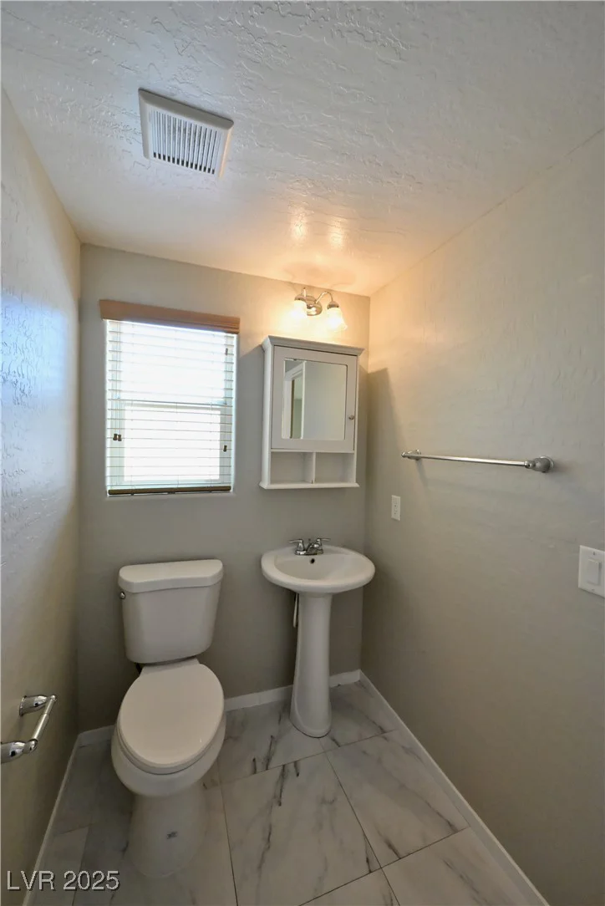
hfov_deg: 81.3
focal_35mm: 14
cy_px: 453
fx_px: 352
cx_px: 302
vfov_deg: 104.2
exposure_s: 1/60
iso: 10000
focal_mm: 14
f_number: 20
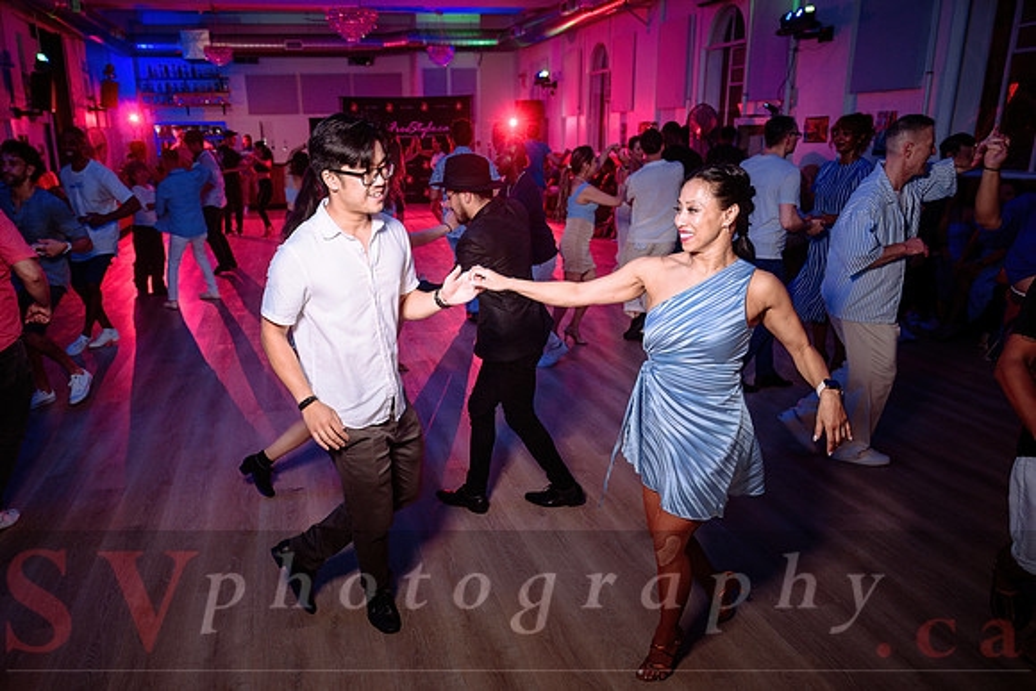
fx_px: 825
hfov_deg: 64.0
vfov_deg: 45.4
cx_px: 454
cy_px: 388
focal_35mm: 29
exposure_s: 1/80
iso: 500
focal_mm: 25.5
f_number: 3.5
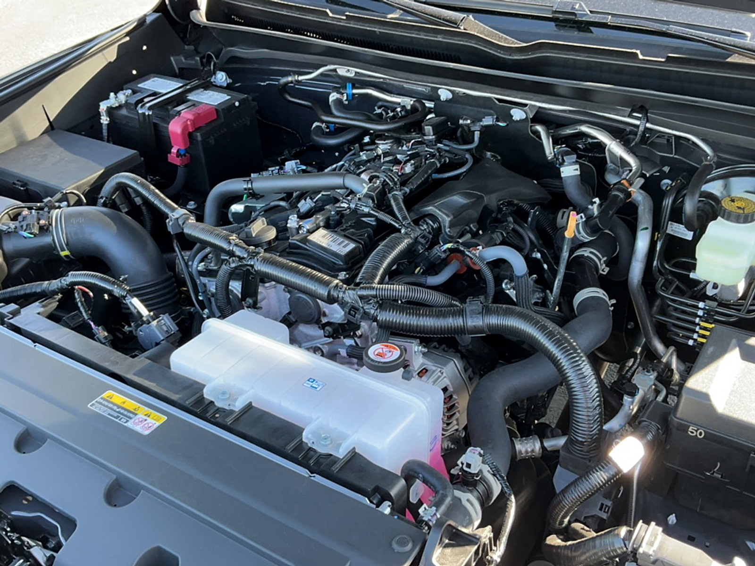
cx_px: 378
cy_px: 283
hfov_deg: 60.0
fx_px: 654
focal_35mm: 30
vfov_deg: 46.8
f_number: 1.8
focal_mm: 3
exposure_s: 1/60
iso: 25
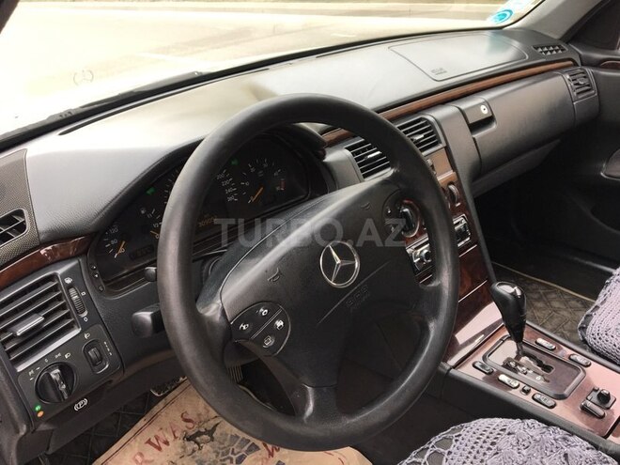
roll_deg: +4.9
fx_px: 519
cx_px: 310
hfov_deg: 61.7
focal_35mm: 29
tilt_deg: -28.2
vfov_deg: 48.2
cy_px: 232
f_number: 2.2
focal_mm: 4.15
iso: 40
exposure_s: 1/100
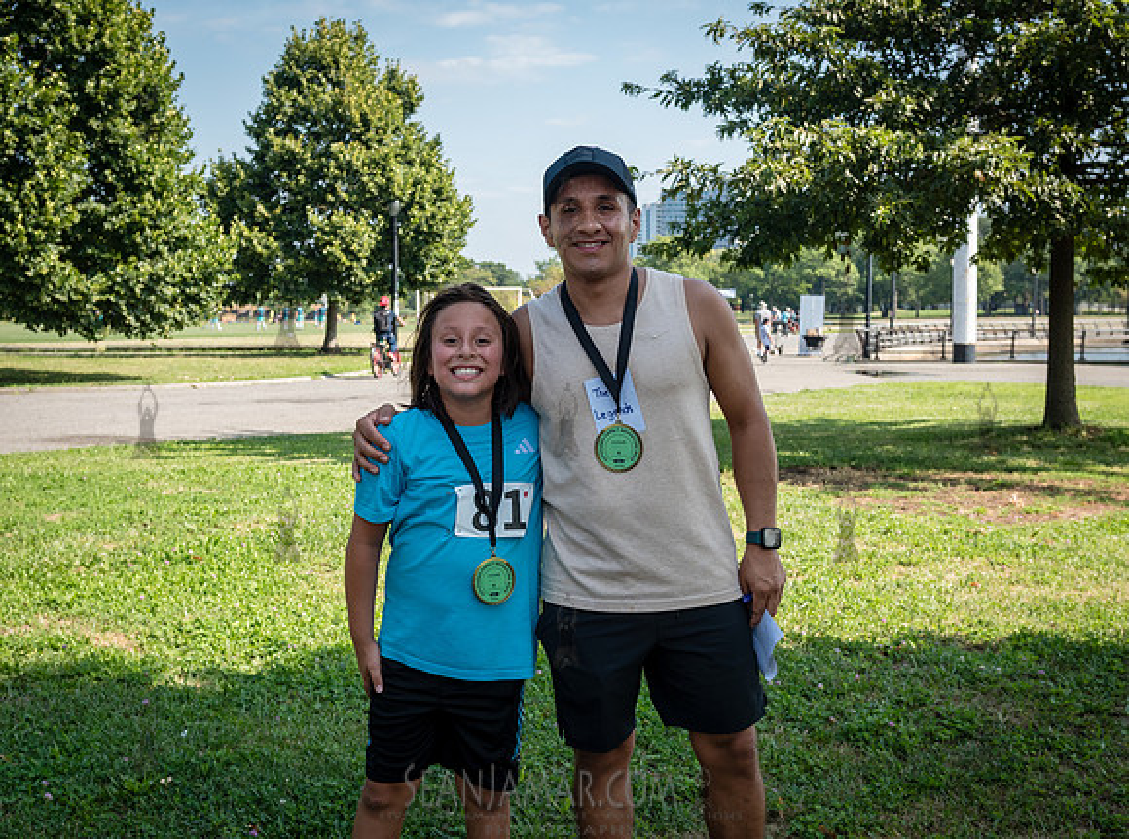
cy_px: 411
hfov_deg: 41.2
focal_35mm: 46
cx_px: 561
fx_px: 1501
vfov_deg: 31.2
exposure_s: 1/1000
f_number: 5
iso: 400
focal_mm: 34
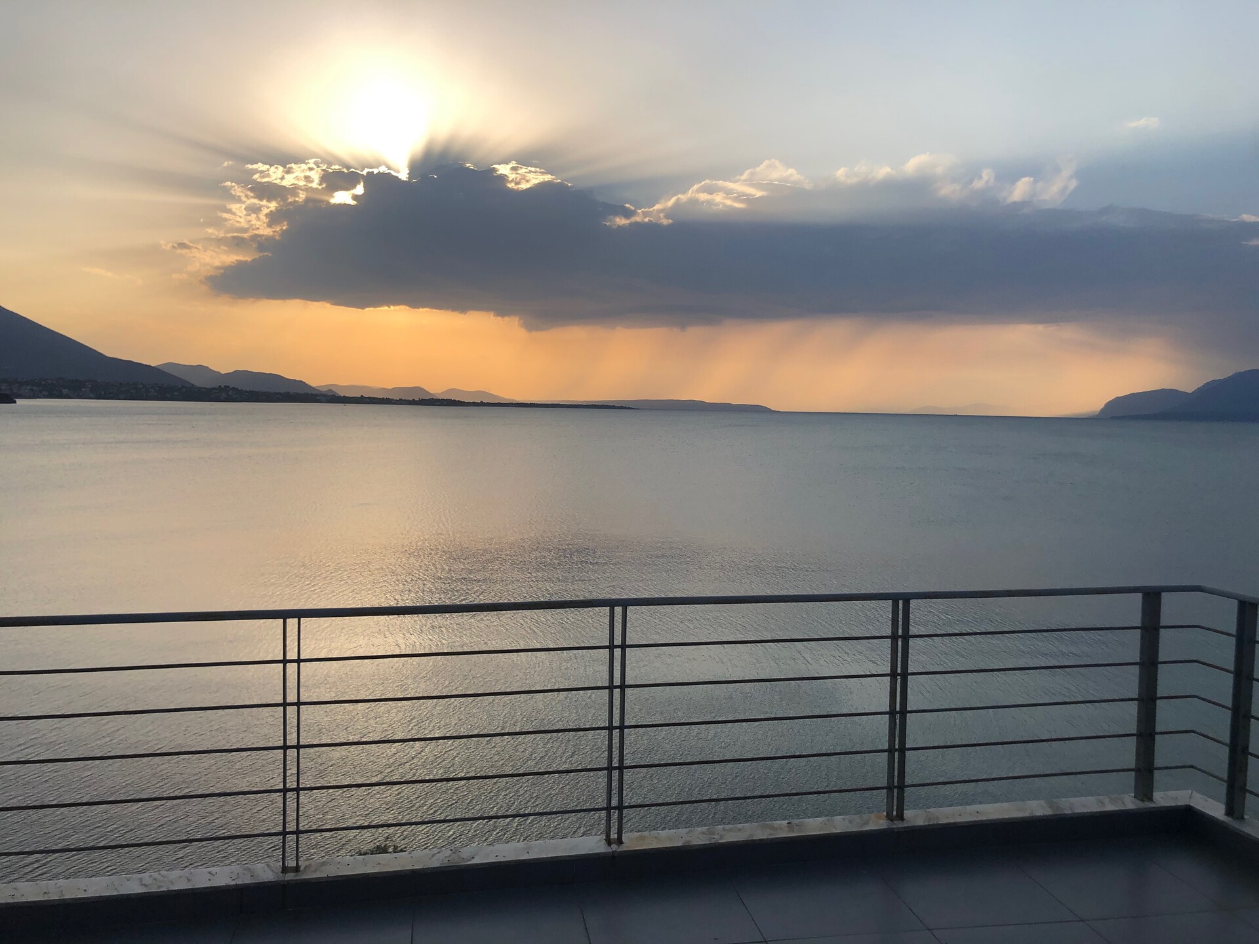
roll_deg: -1.1
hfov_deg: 63.4
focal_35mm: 28
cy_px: 472
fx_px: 1018
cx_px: 630
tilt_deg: -3.5
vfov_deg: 49.7
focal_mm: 4
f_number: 1.8
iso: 20
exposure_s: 1/2088
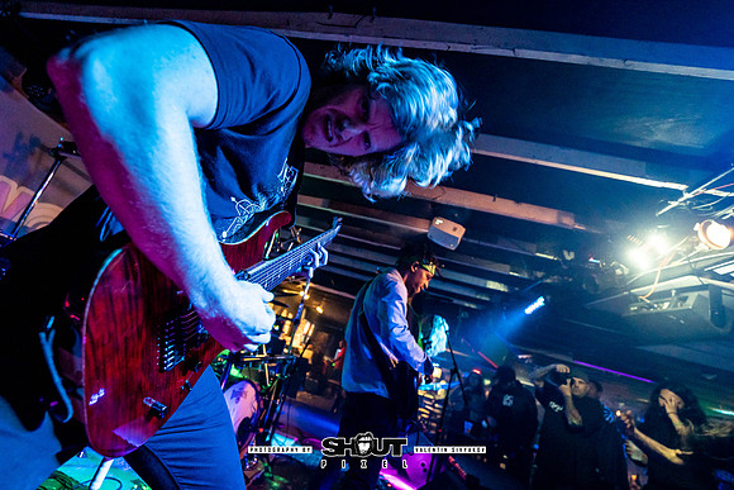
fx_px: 312
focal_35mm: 15
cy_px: 240
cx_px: 333
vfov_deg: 76.2
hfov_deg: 98.9
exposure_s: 1/200
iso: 3200
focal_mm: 14
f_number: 2.8
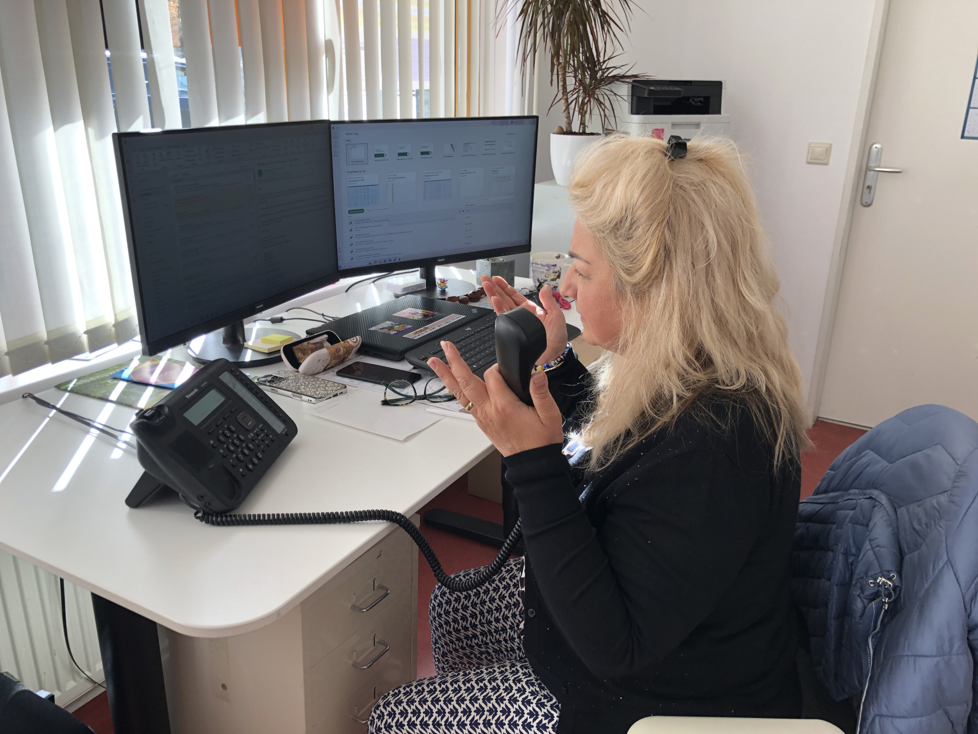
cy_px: 367
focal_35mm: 28
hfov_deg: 63.4
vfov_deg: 49.7
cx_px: 489
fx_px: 791
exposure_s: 1/120
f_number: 1.8
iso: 32
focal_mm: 4
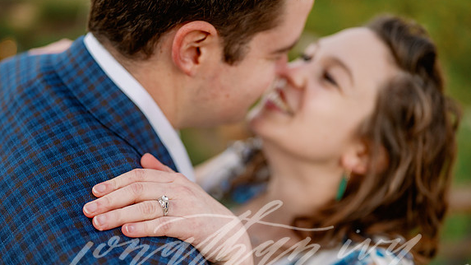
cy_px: 153
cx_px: 235
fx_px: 662
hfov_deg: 39.2
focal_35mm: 53
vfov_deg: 22.6
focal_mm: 50
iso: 640
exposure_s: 1/500
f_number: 2
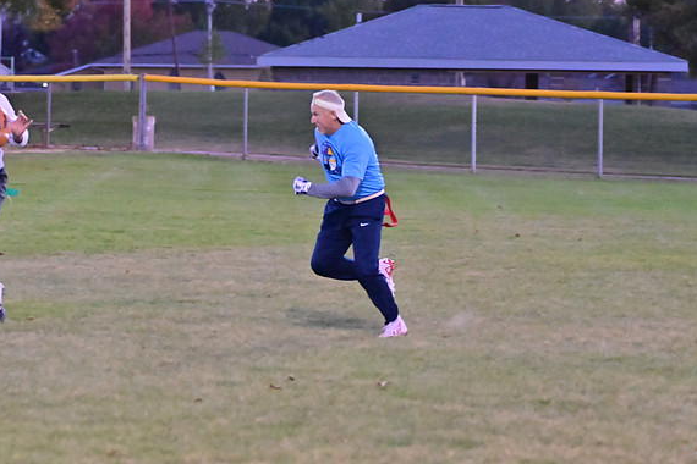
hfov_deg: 11.7
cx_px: 351
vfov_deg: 7.8
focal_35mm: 175
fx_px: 3388
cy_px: 231
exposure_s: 1/500
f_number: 4
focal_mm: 115
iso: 6400
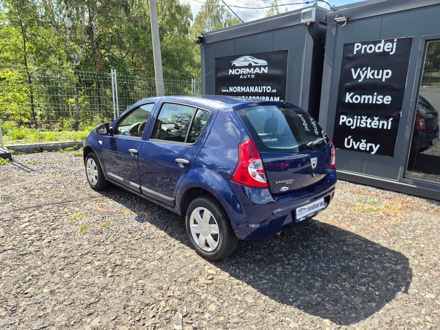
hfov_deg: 73.9
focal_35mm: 23
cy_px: 165
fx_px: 292
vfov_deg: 58.9
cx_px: 220
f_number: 1.8
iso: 25
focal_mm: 5.4
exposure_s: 1/552
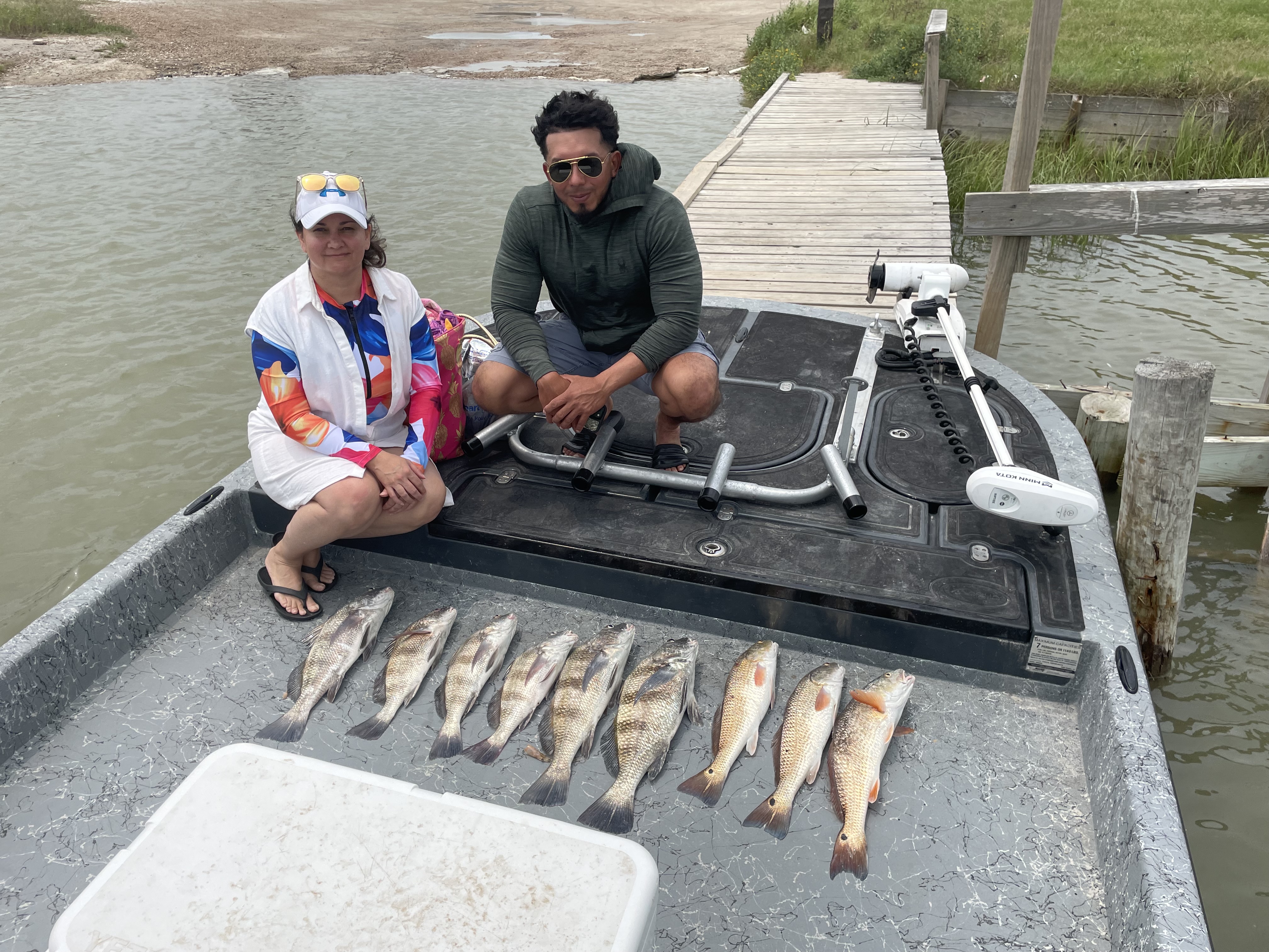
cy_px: 476
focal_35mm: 26
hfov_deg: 67.3
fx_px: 953
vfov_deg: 53.1
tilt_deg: -27.3
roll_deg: +0.1
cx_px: 634
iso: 32
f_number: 1.6
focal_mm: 4.2
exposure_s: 1/5556
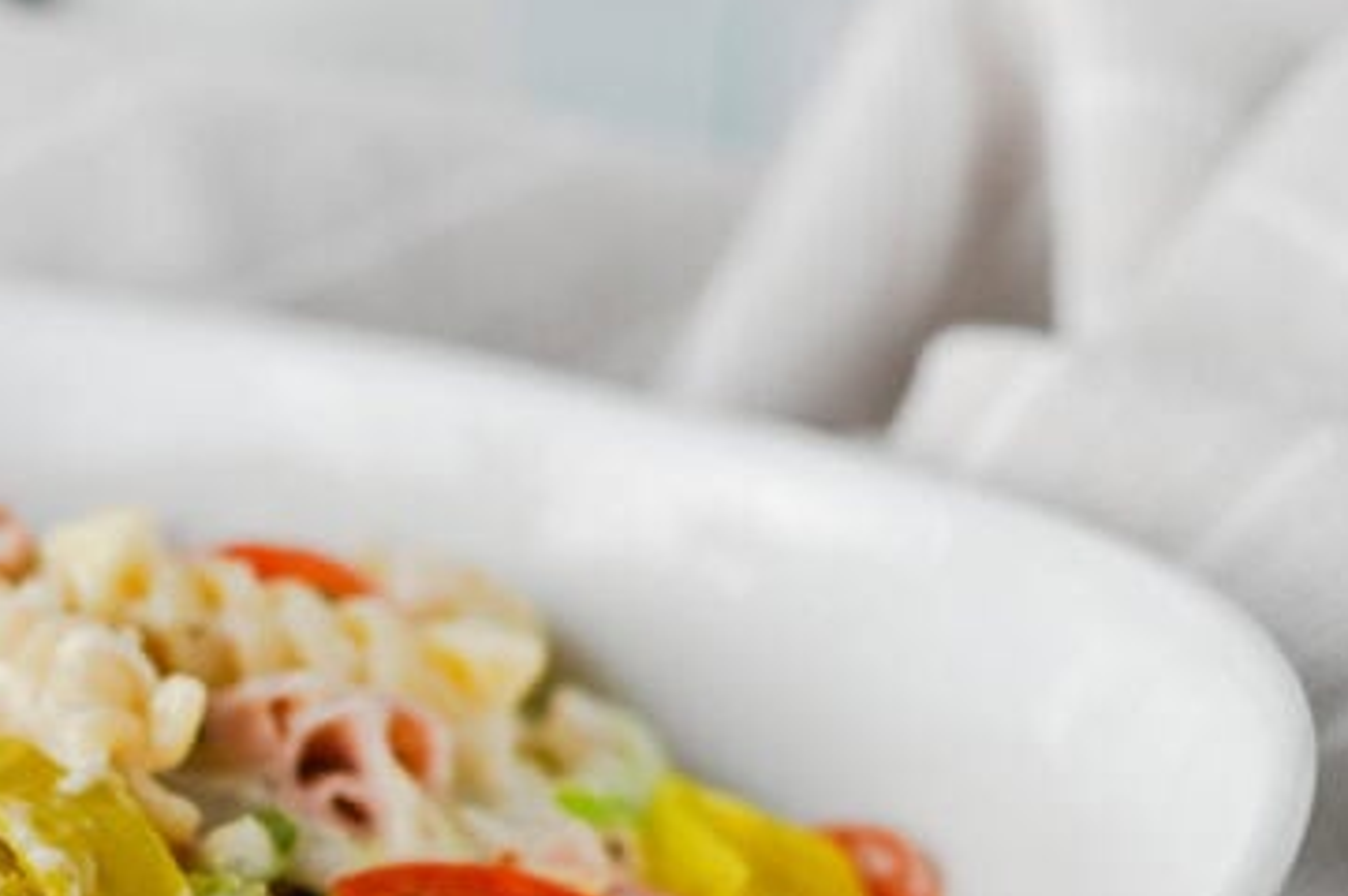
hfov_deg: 14.1
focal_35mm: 142
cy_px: 1058
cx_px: -243
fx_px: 5312
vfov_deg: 9.5
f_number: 4
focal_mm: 50
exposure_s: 1/125
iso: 160
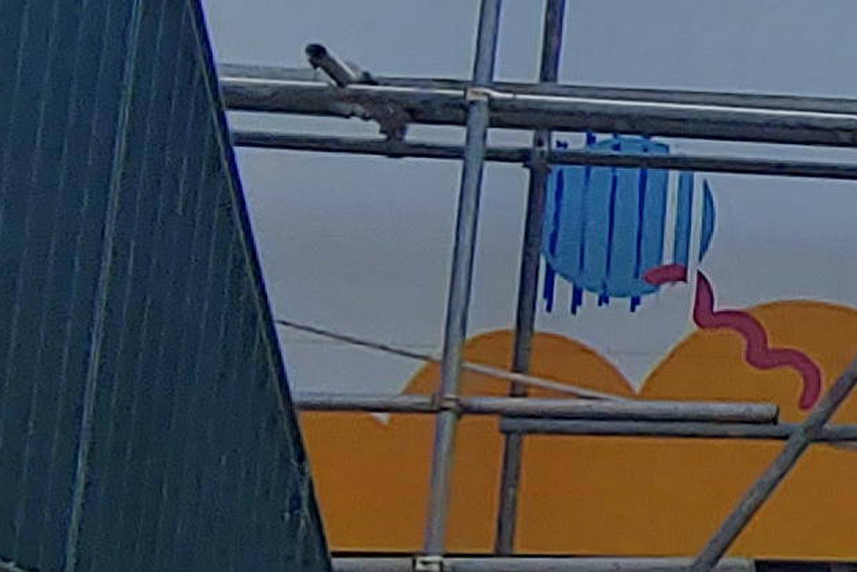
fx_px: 2952
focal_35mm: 124
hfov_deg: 12.2
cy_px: 377
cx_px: 2206
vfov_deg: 11.1
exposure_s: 1/3226
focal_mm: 2.18
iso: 50
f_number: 1.9
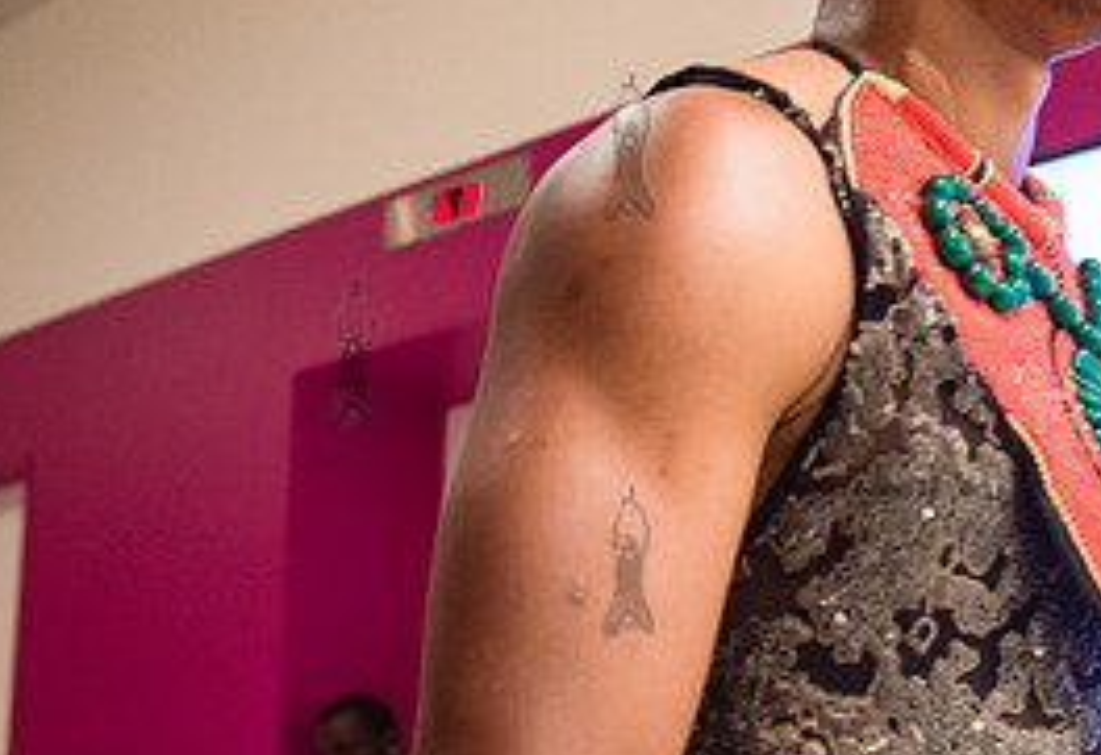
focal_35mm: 62
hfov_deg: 30.9
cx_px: 954
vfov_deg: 22.3
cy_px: 484
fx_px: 1913
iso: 5000
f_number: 2.8
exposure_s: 1/200
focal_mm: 24
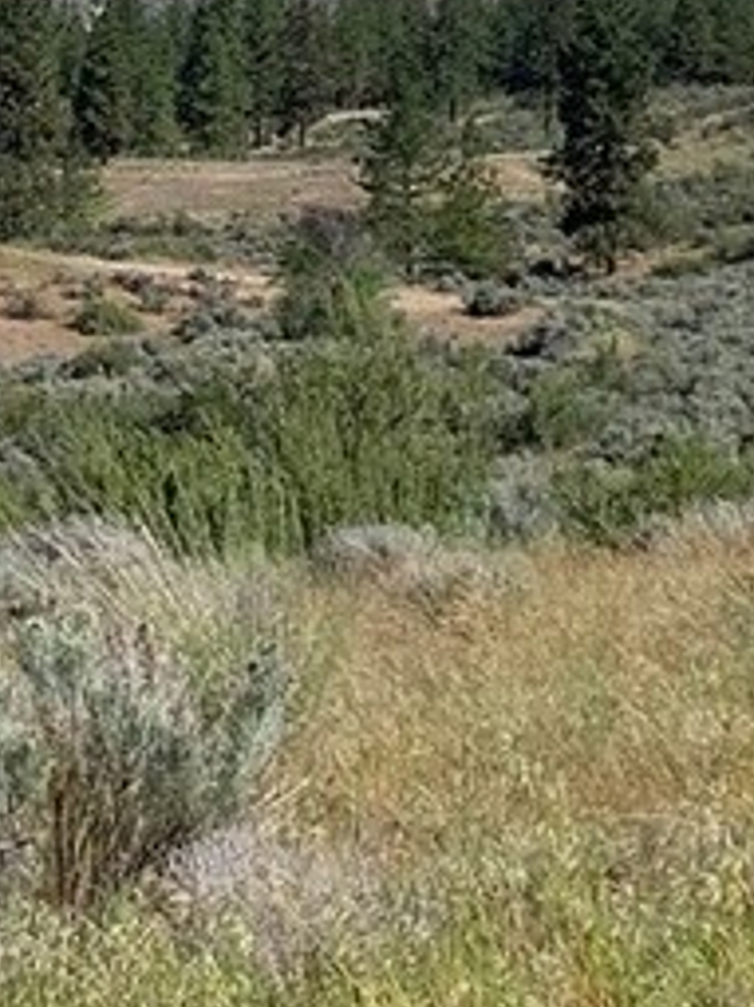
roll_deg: -2.0
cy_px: 4
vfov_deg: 13.3
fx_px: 4273
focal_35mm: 147
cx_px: 4
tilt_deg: +2.3
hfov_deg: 10.0
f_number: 1.8
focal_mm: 4.25
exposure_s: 1/2208
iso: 25
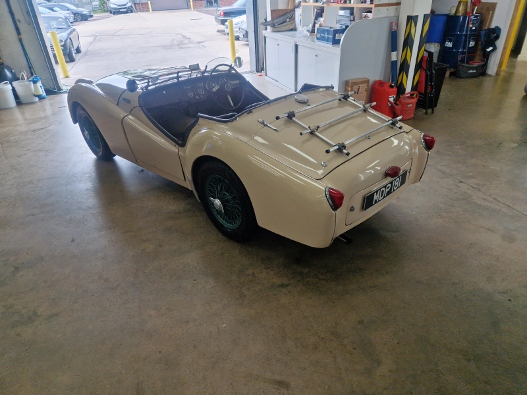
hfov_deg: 73.9
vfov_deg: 58.9
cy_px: 198
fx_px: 350
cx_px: 264
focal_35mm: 23
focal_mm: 5.4
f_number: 1.8
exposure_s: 1/100
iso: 50
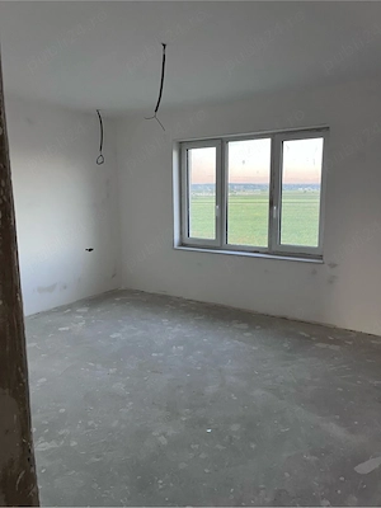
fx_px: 382
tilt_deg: -7.7
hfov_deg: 53.1
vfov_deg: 67.3
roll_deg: +0.4
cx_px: 190
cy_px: 254
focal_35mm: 26
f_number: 1.6
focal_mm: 5.1
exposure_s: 1/85
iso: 125
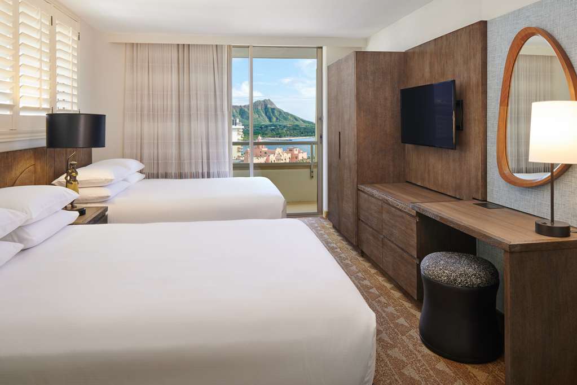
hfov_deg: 73.7
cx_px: 288
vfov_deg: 53.1
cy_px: 192
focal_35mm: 24
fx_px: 385
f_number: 11
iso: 100
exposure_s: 1.3
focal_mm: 24
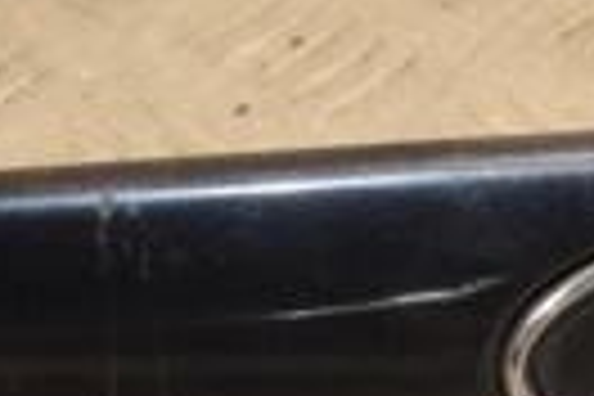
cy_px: 284
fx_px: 5643
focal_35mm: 342
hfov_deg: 6.0
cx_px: 819
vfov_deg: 4.0
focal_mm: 50
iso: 800
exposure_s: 1/200
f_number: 6.3
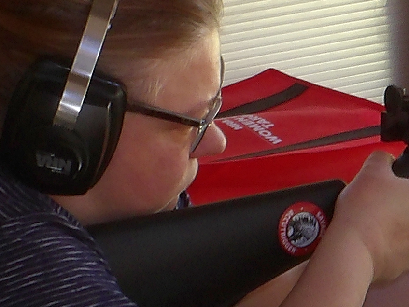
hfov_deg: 9.5
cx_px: 368
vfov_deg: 7.1
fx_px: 2459
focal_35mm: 208
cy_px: 108
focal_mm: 6.2
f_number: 4.5
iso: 103
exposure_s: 1/30
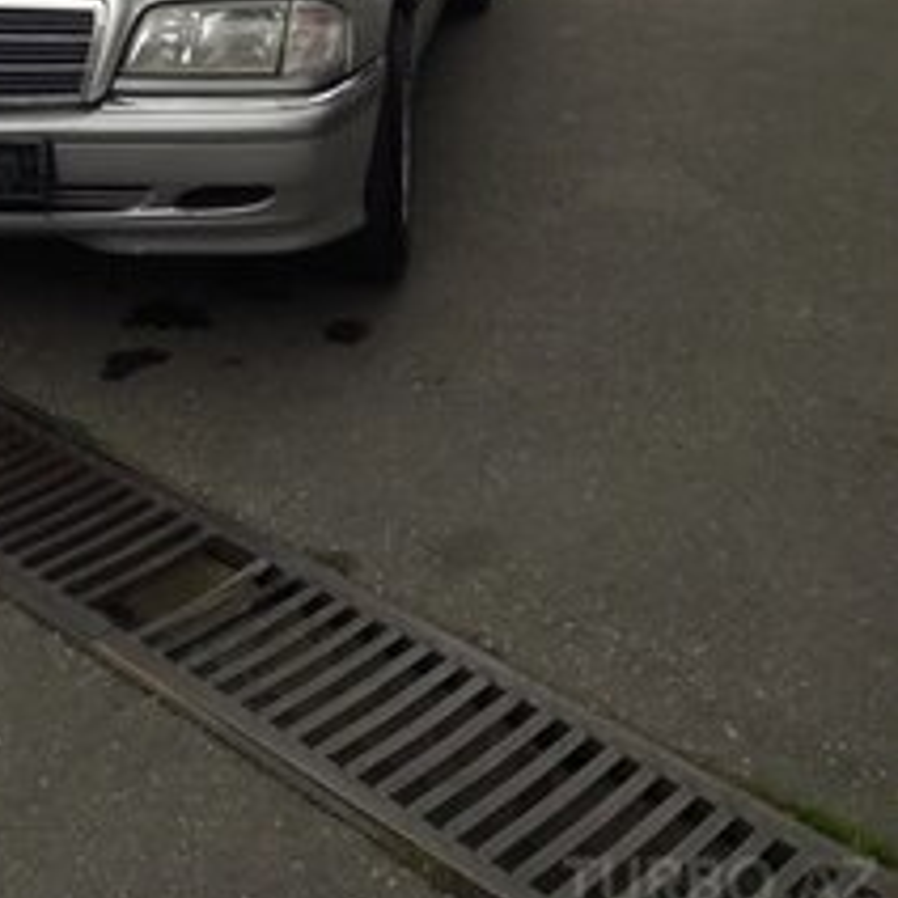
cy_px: -93
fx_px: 1702
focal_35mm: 58
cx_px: 114
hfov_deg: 28.6
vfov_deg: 27.1
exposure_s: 1/280
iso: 40
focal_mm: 3.7
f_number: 1.9
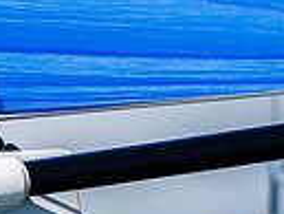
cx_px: 29
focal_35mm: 1944
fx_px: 15964
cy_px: 248
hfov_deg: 1.0
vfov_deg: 0.8
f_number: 5
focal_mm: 300
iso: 200
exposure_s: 1/4000
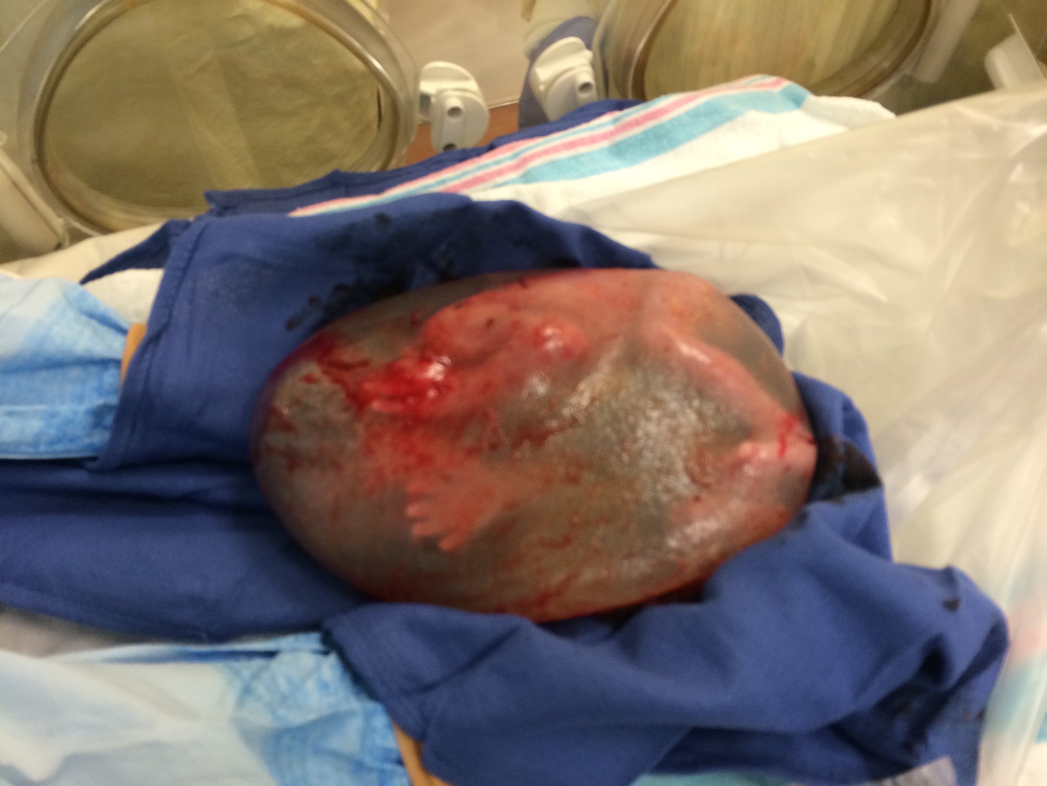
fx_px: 877
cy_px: 393
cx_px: 524
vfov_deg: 48.2
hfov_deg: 61.7
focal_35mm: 29
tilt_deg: -55.4
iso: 50
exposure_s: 1/30
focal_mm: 4.15
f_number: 2.2
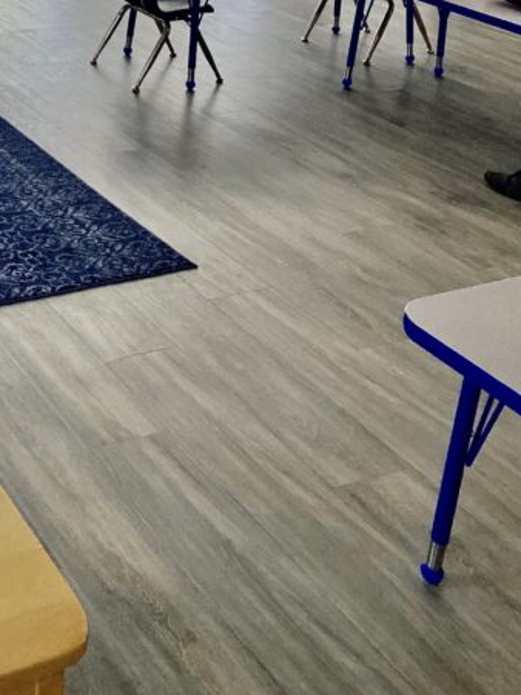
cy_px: -76
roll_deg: -0.3
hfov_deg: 23.2
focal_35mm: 59
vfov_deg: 29.4
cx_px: -68
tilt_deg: -11.6
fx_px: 1185
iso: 320
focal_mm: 4.25
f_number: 1.8
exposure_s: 1/60
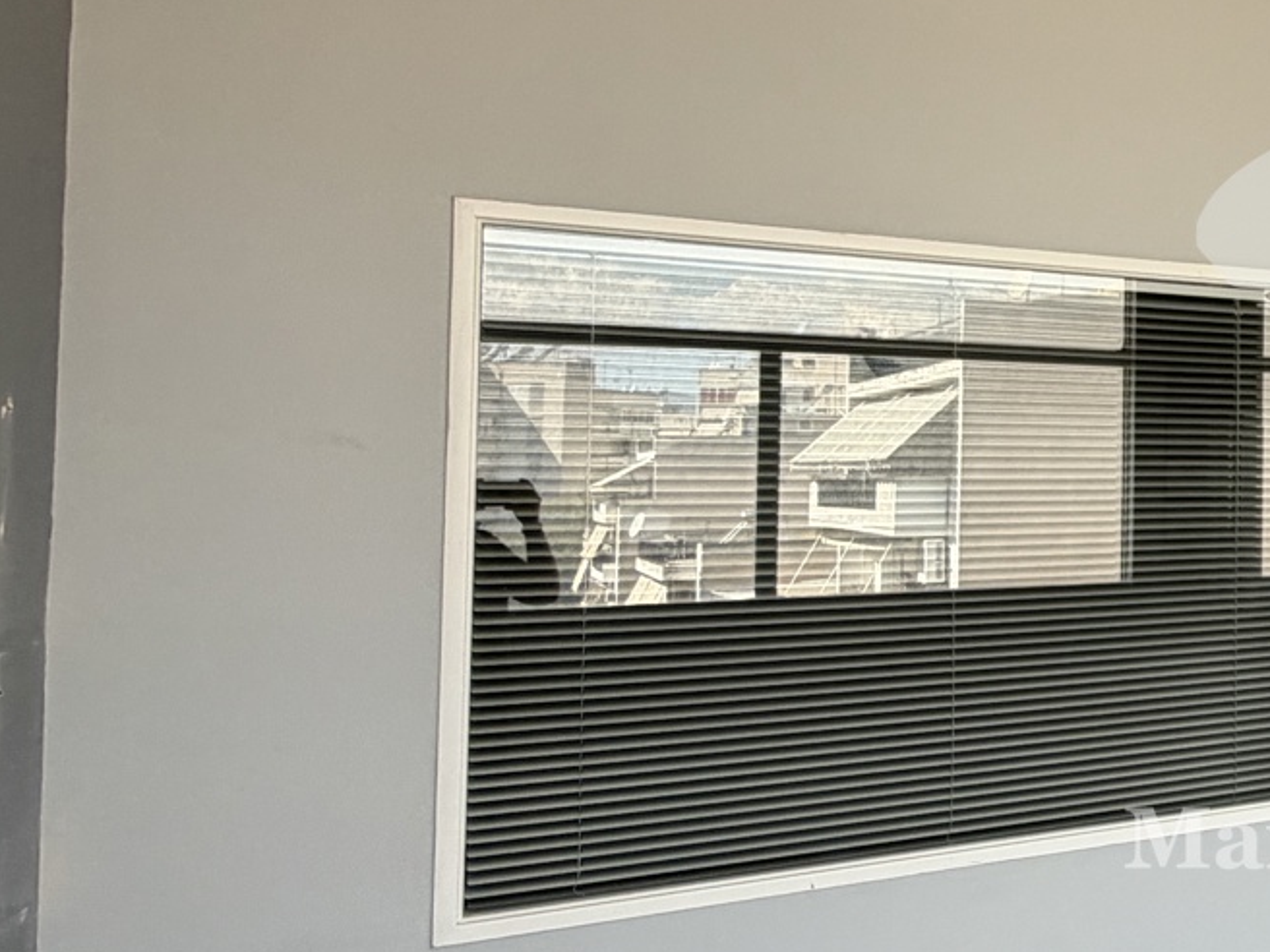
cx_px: 1607
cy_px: 420
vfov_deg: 35.1
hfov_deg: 34.3
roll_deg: +0.4
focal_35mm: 41
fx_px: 1504
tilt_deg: +3.9
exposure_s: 1/121
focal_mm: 2.22
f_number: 2.2
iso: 80
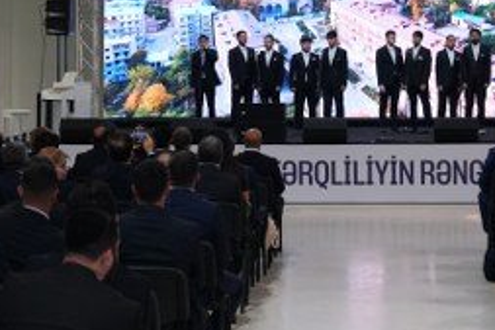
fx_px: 1389
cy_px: -11
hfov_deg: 20.1
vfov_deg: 13.4
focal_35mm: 101
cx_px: 329
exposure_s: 1/200
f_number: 4.5
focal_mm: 32
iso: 2500
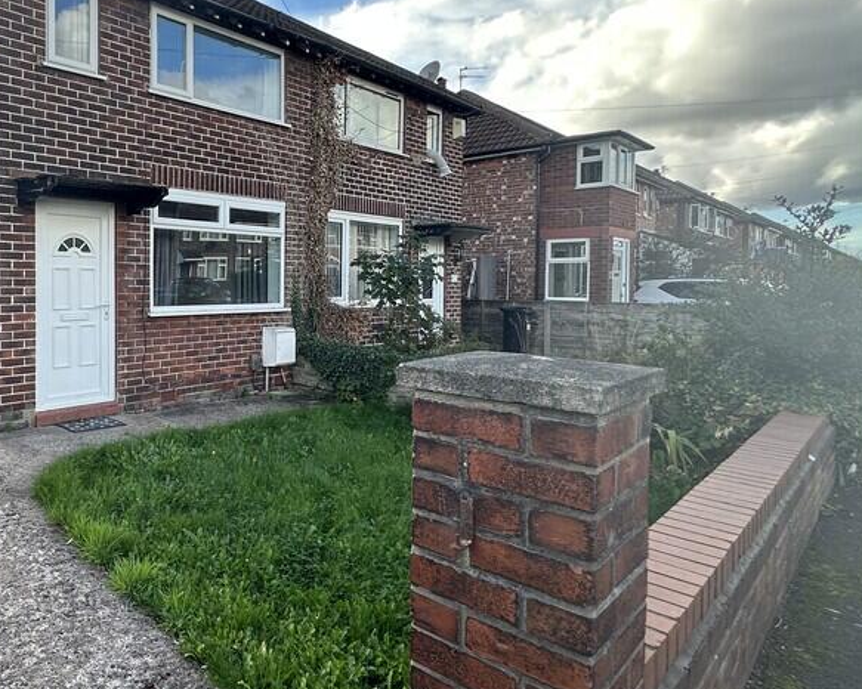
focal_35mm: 24
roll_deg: +0.5
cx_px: 172
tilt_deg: -2.3
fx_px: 612
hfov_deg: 64.1
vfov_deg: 58.5
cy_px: 297
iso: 40
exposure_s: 1/300
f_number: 2.2
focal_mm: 2.22
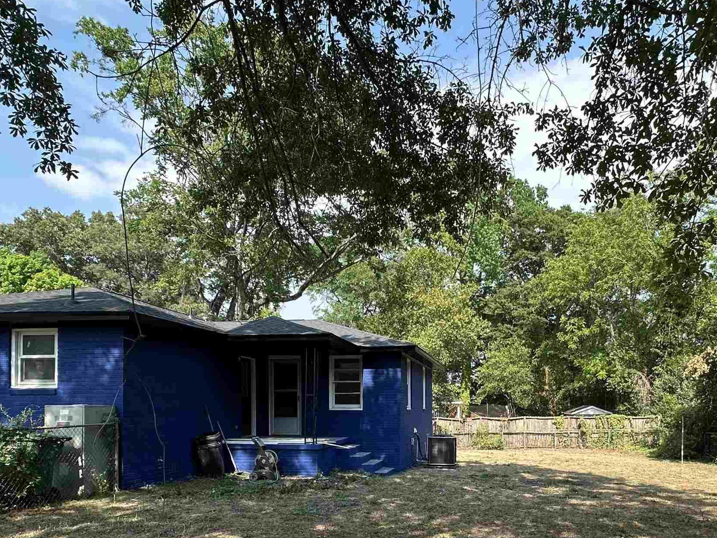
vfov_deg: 50.9
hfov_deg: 66.3
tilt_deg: +0.5
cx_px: 446
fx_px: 539
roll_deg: +0.2
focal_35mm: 26
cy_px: 404
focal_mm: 2.22
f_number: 2.2
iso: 40
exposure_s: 1/418
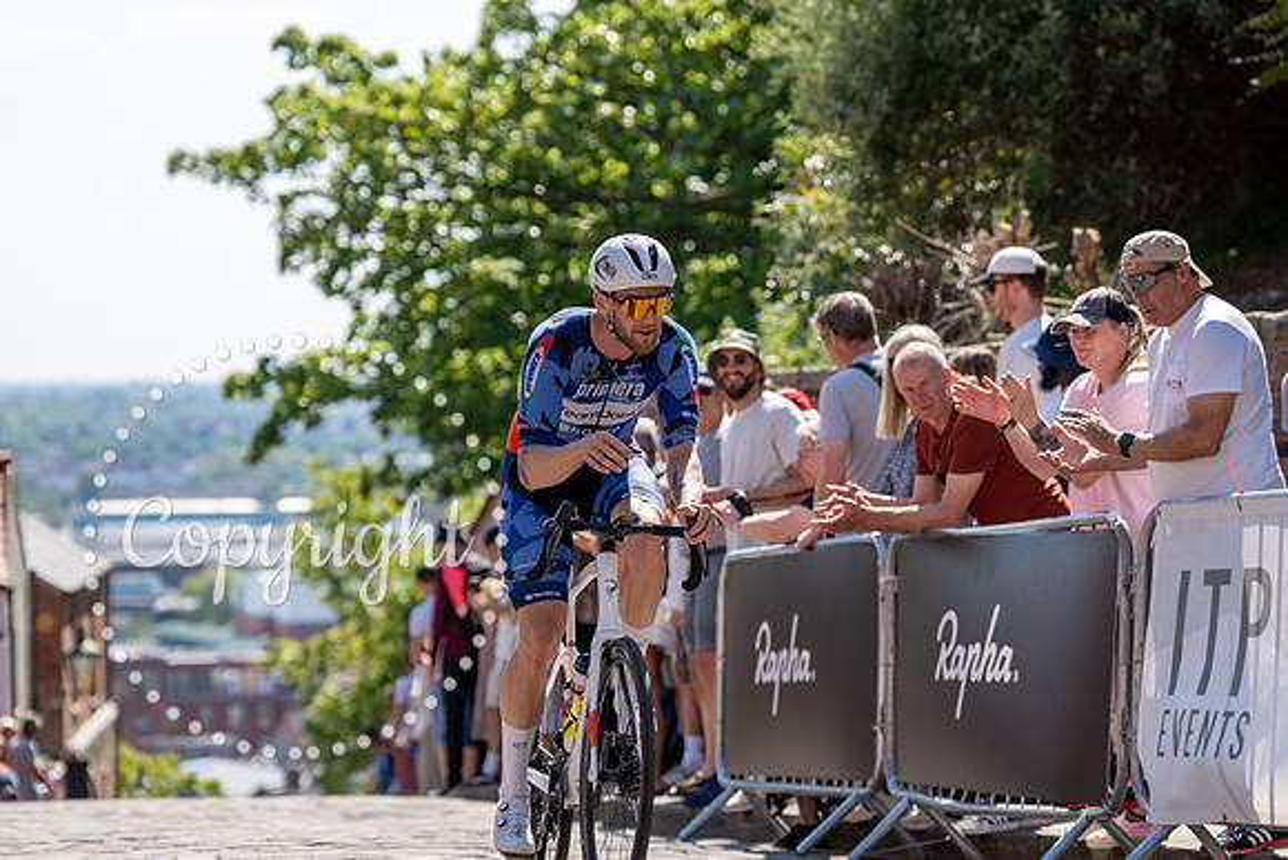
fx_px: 4258
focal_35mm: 119
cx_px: 644
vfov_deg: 11.5
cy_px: 430
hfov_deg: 17.2
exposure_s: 1/1000
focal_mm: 119
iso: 160
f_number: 3.5
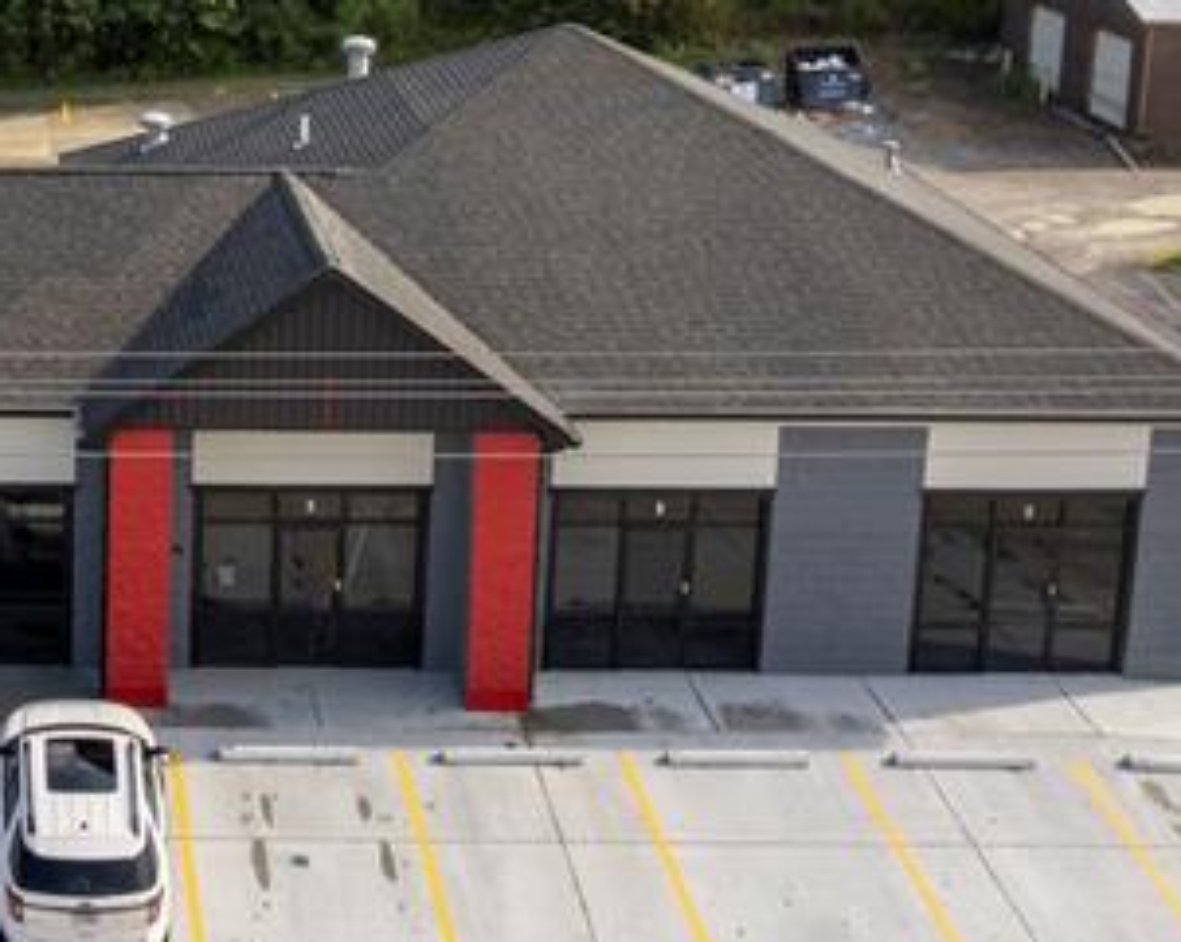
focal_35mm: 70
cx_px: -98
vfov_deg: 21.5
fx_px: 2444
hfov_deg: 25.3
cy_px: 143
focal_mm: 8.38
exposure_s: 1/250
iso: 120
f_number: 2.8
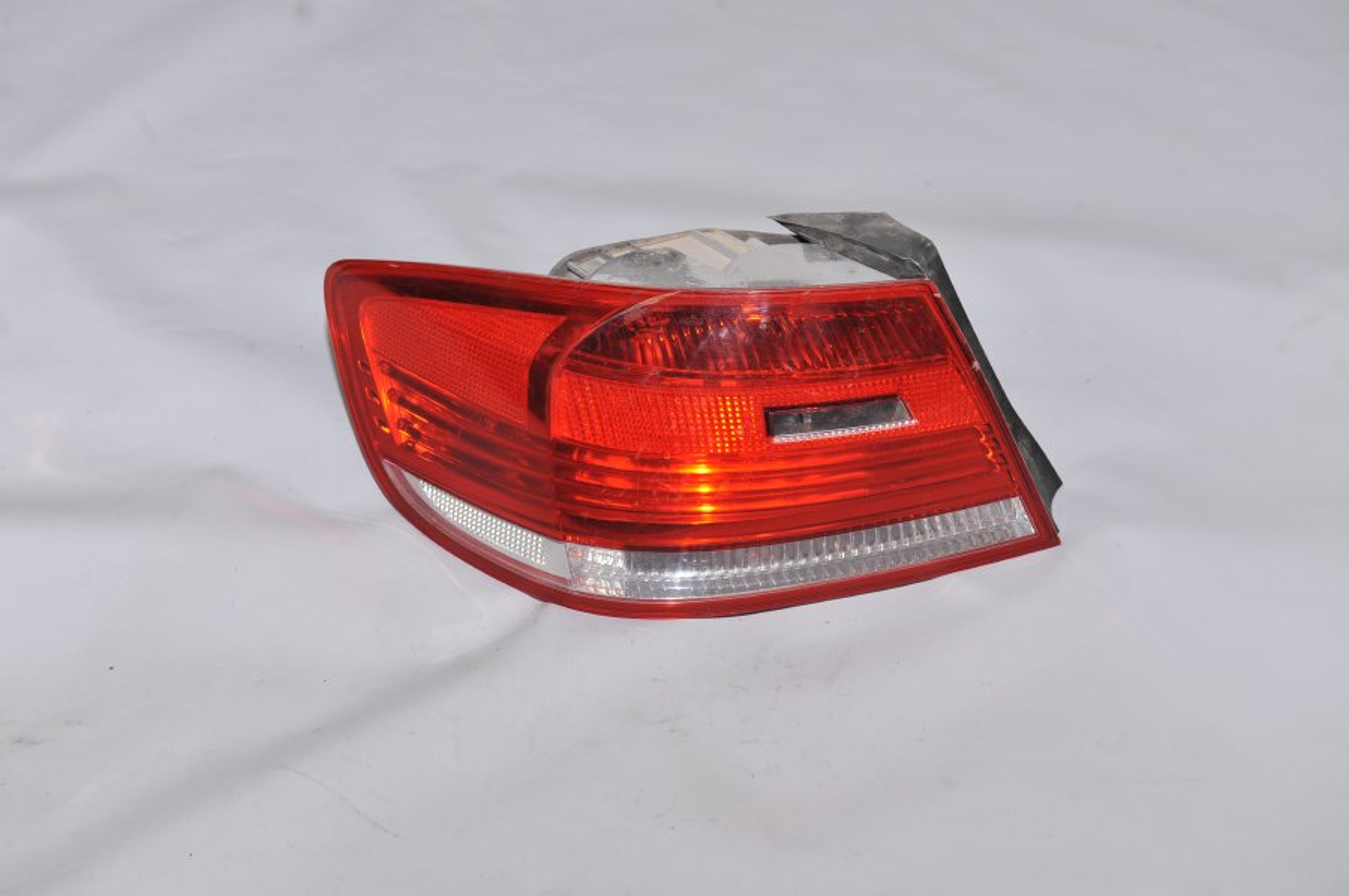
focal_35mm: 66
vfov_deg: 20.6
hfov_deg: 30.5
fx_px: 2470
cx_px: 674
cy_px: 448
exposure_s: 1/100
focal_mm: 66
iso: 200
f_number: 7.1
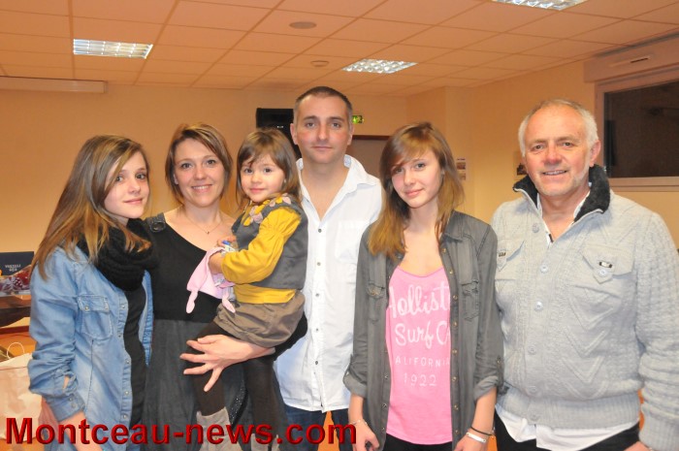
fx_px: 622
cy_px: 226
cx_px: 340
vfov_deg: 39.9
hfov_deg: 57.3
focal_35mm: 33
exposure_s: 1/125
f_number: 7.1
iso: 3200
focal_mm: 22
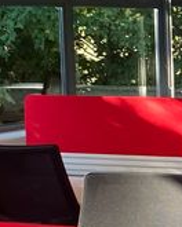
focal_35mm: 171
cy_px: 169
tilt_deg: -4.9
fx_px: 1151
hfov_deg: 8.6
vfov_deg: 11.3
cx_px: 365
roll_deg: -0.2
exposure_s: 1/100
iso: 100
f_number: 1.8
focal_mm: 4.25
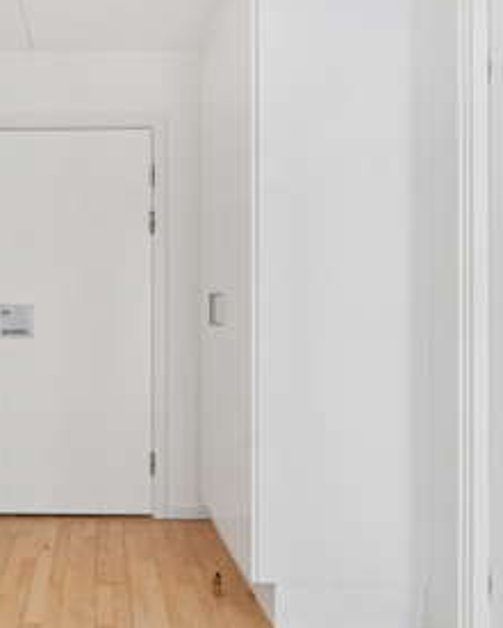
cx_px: 75
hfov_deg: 45.2
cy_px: 312
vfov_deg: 58.8
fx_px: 558
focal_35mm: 30
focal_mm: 14
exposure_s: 1/10
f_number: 8
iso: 200
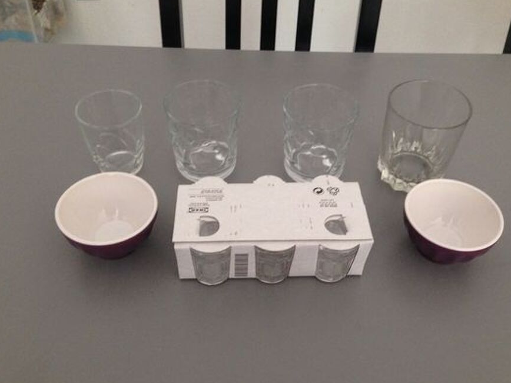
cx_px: 271
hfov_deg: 48.9
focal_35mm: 38
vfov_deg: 37.7
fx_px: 561
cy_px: 187
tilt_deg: -46.8
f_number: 2.4
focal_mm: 4.12
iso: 200
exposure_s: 1/20
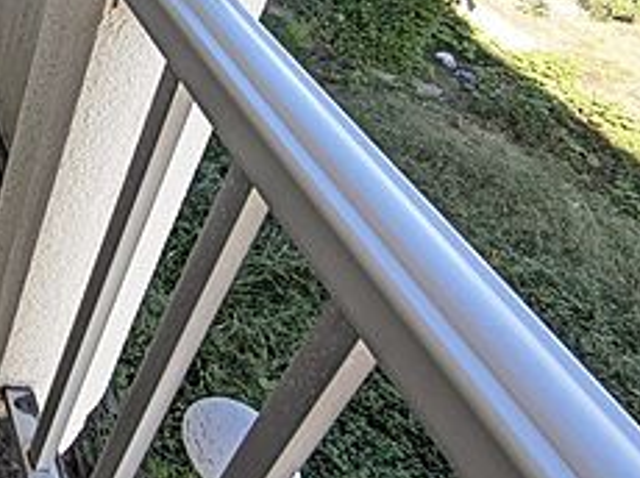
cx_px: -242
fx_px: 720
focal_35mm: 39
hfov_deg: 32.2
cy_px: -120
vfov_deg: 30.3
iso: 49
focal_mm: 1.83
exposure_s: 1/231
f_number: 2.2
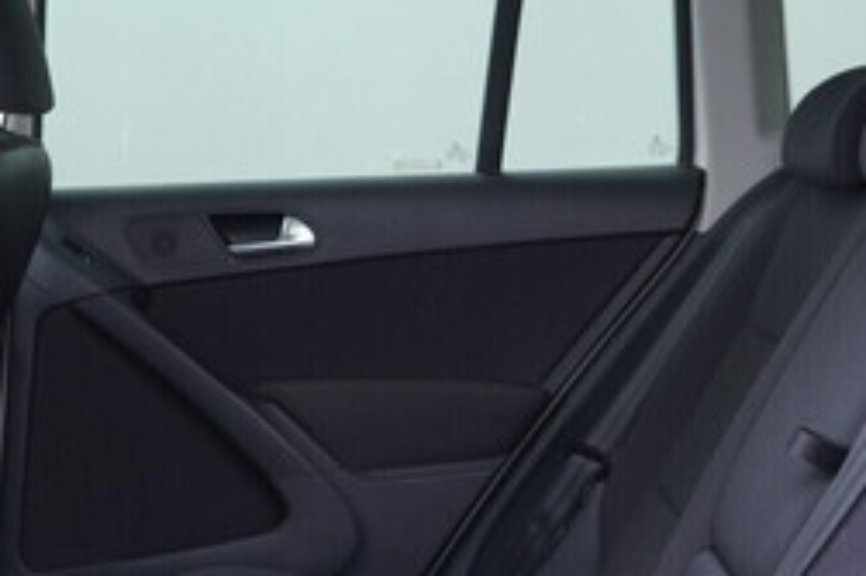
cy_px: 322
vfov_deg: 17.2
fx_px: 1899
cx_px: 393
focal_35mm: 79
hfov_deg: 25.7
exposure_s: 1/40
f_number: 2.8
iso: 500
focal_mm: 24
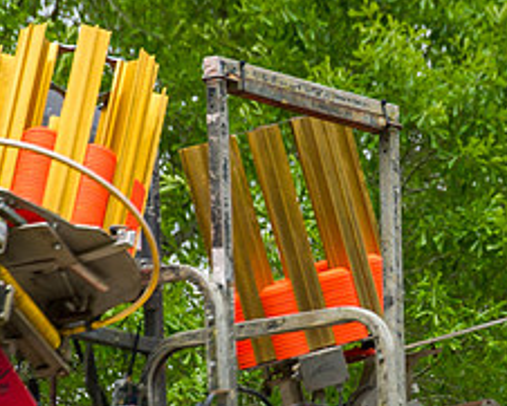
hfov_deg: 2.9
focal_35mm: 673
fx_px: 10103
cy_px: 285
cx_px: 428
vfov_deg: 2.3
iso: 200
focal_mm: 200
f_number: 5
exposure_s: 1/400
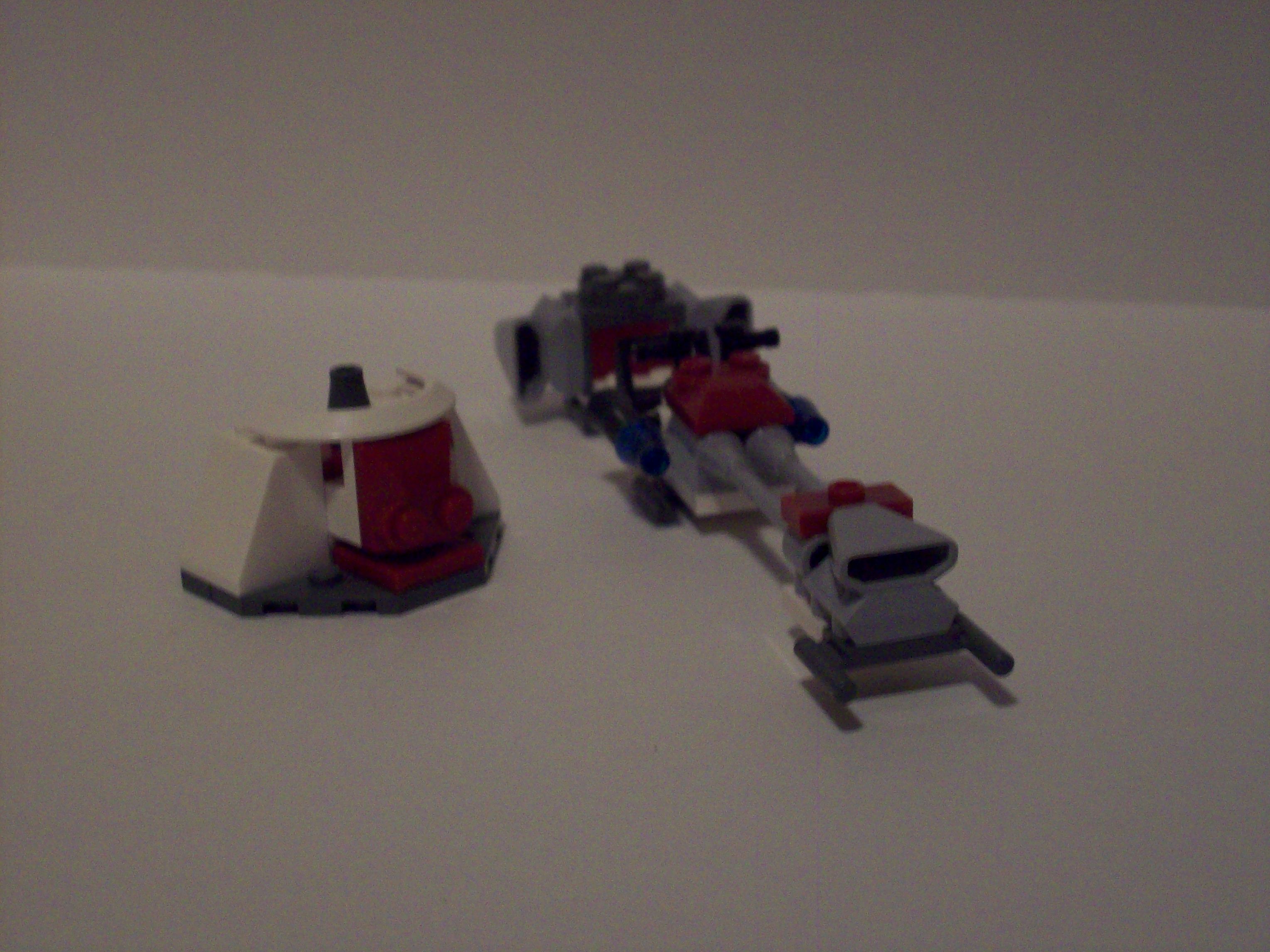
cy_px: 476
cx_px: 635
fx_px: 2348
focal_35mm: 64
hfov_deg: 30.3
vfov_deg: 22.9
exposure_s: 1/8
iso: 200
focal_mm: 10.7
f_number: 3.8
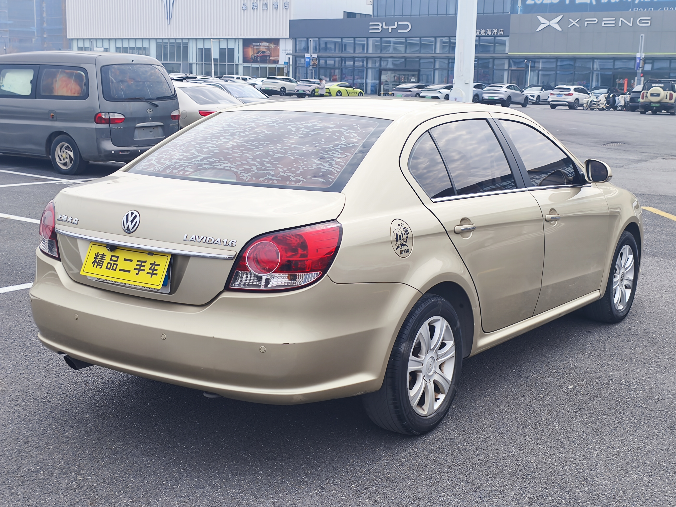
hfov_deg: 43.9
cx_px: 338
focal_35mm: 43
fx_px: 840
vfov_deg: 33.6
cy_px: 254
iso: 80
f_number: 1.6
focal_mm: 5.84
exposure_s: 1/1449
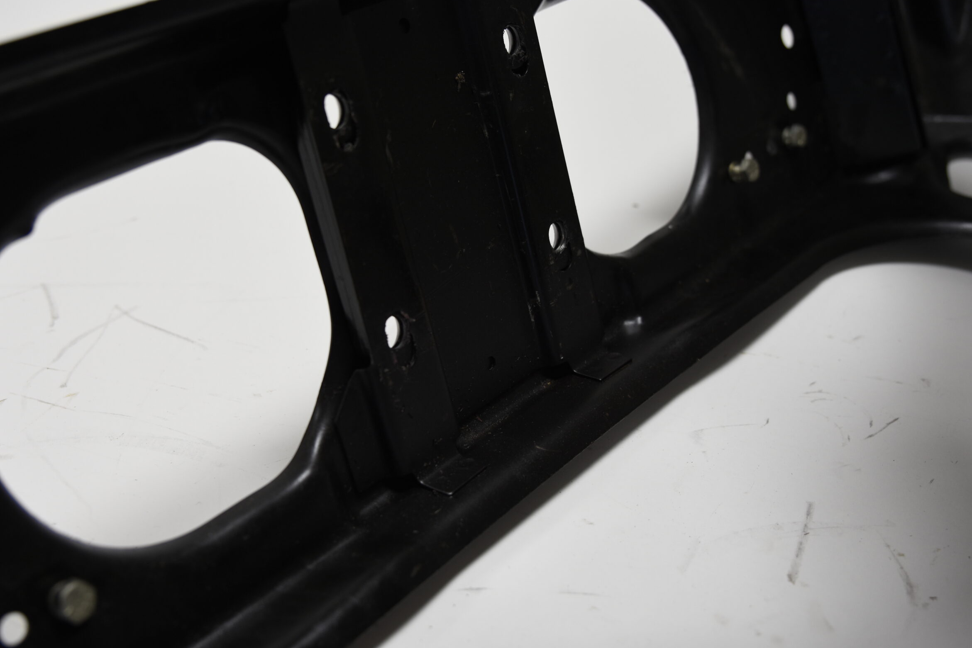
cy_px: 302
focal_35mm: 48
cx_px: 452
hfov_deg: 41.4
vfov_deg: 28.3
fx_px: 1284
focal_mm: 29
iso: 320
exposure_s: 1/100
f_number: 2.8
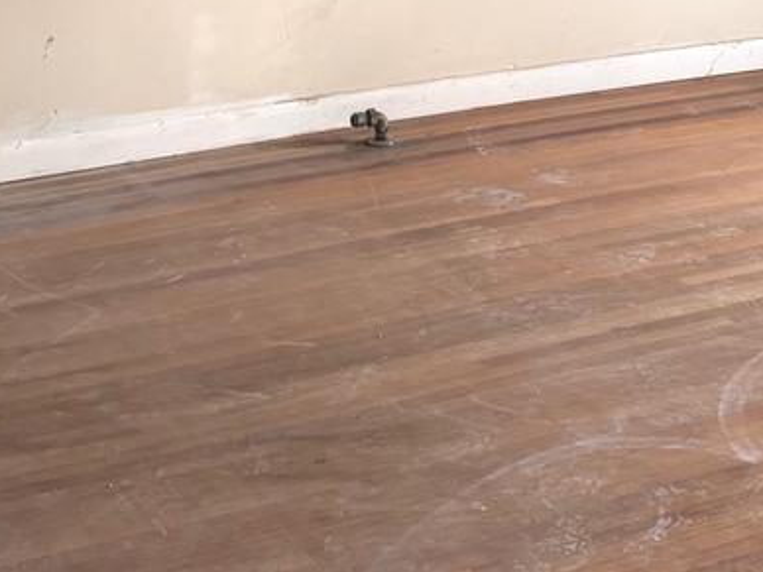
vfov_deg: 14.8
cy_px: -409
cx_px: 482
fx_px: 1962
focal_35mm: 89
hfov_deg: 22.0
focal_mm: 6.76
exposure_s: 1/121
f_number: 1.78
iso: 200
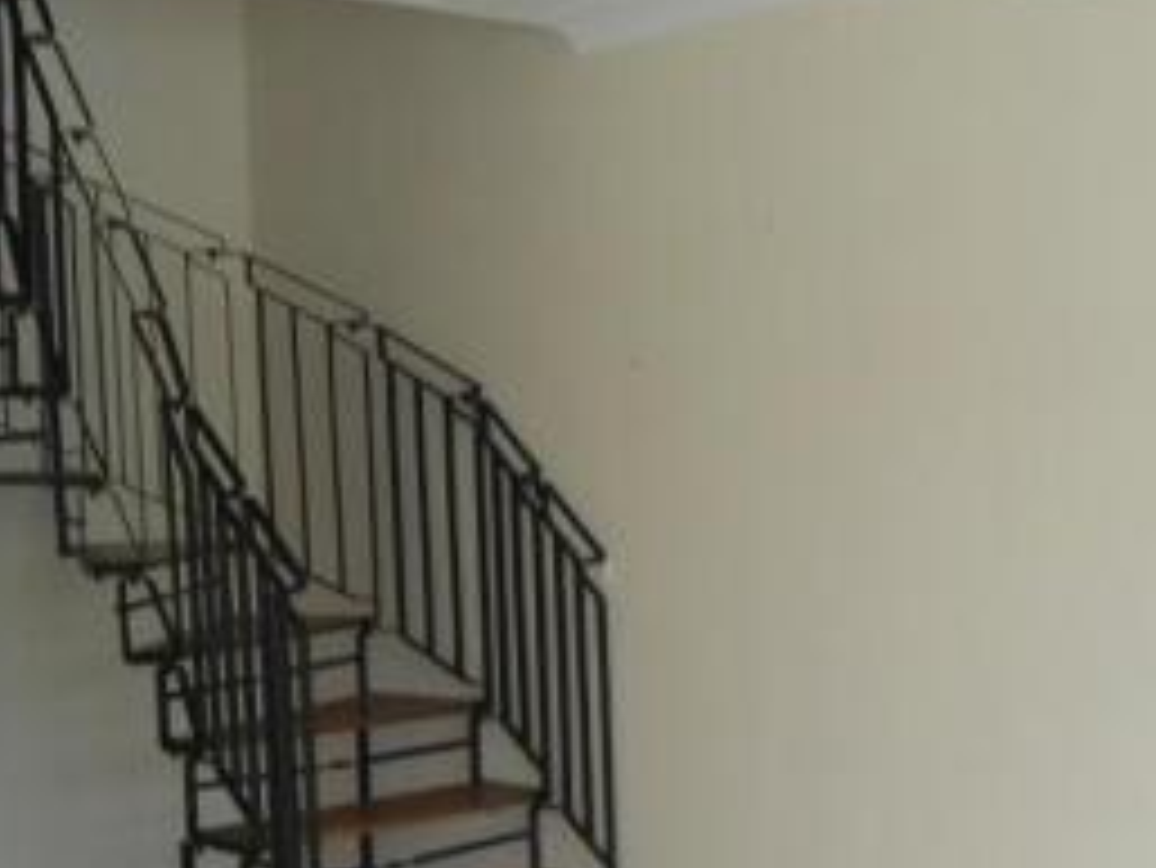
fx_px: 1971
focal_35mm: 59
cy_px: 713
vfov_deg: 24.4
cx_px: 681
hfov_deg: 32.6
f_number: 2.8
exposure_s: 1/50
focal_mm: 4.7
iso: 80
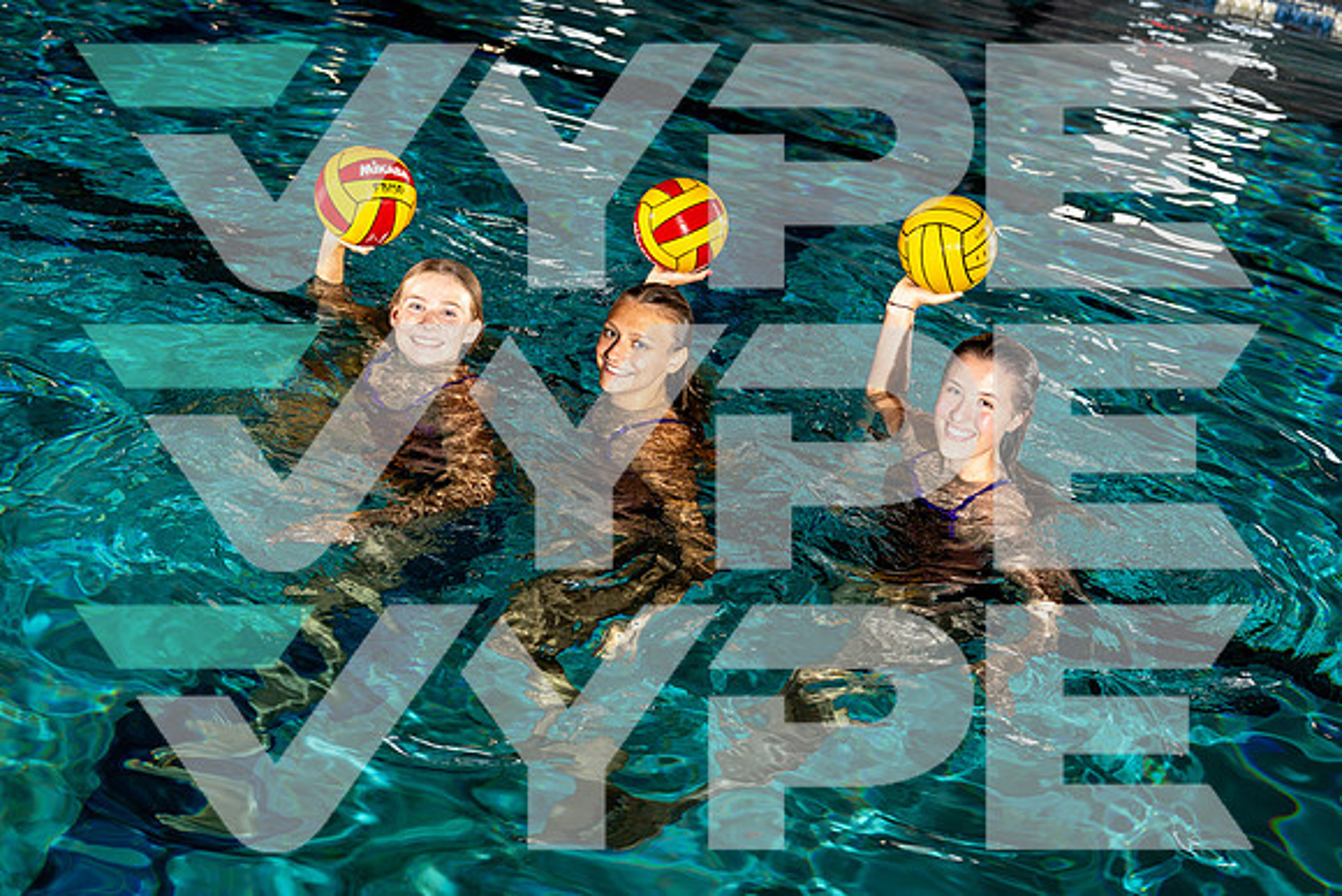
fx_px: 1715
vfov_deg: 29.3
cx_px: 671
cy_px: 448
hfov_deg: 42.7
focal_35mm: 46
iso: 100
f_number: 4
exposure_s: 1/250
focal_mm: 46
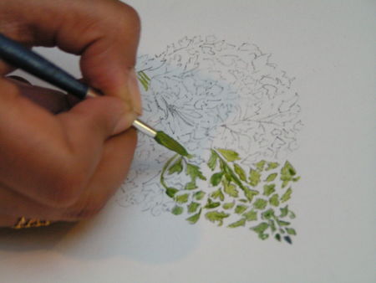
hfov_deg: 14.9
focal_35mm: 132
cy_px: 142
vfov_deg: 11.2
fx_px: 1435
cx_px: 188
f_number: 3.2
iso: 200
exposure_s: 1/60
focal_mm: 22
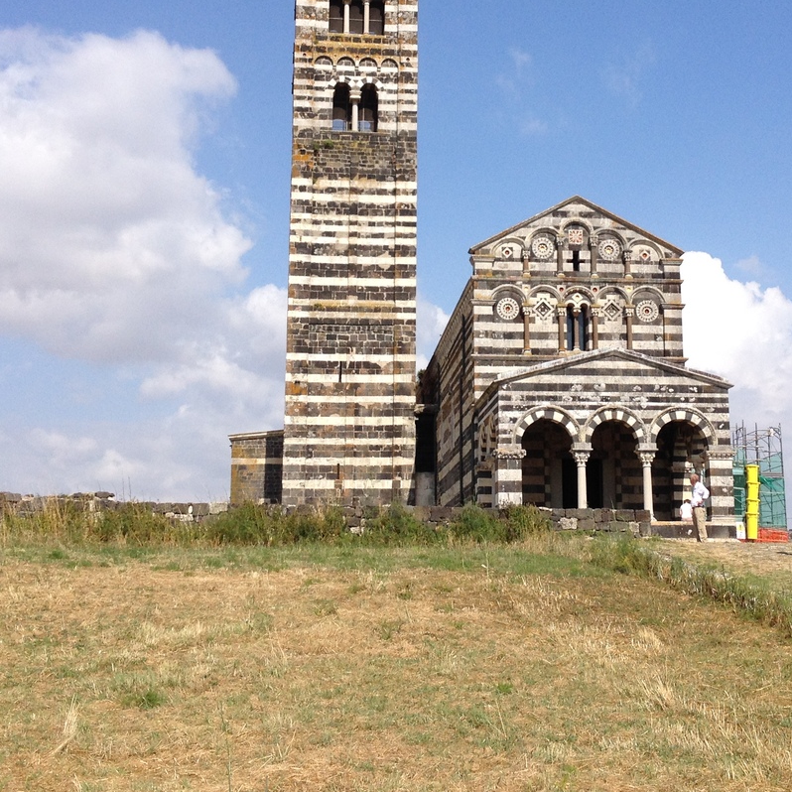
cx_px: 508
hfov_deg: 27.6
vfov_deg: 27.5
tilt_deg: +11.1
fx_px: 1605
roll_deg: +1.0
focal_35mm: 62
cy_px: 242
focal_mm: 4.28
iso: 50
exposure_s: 1/2208
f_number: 2.4
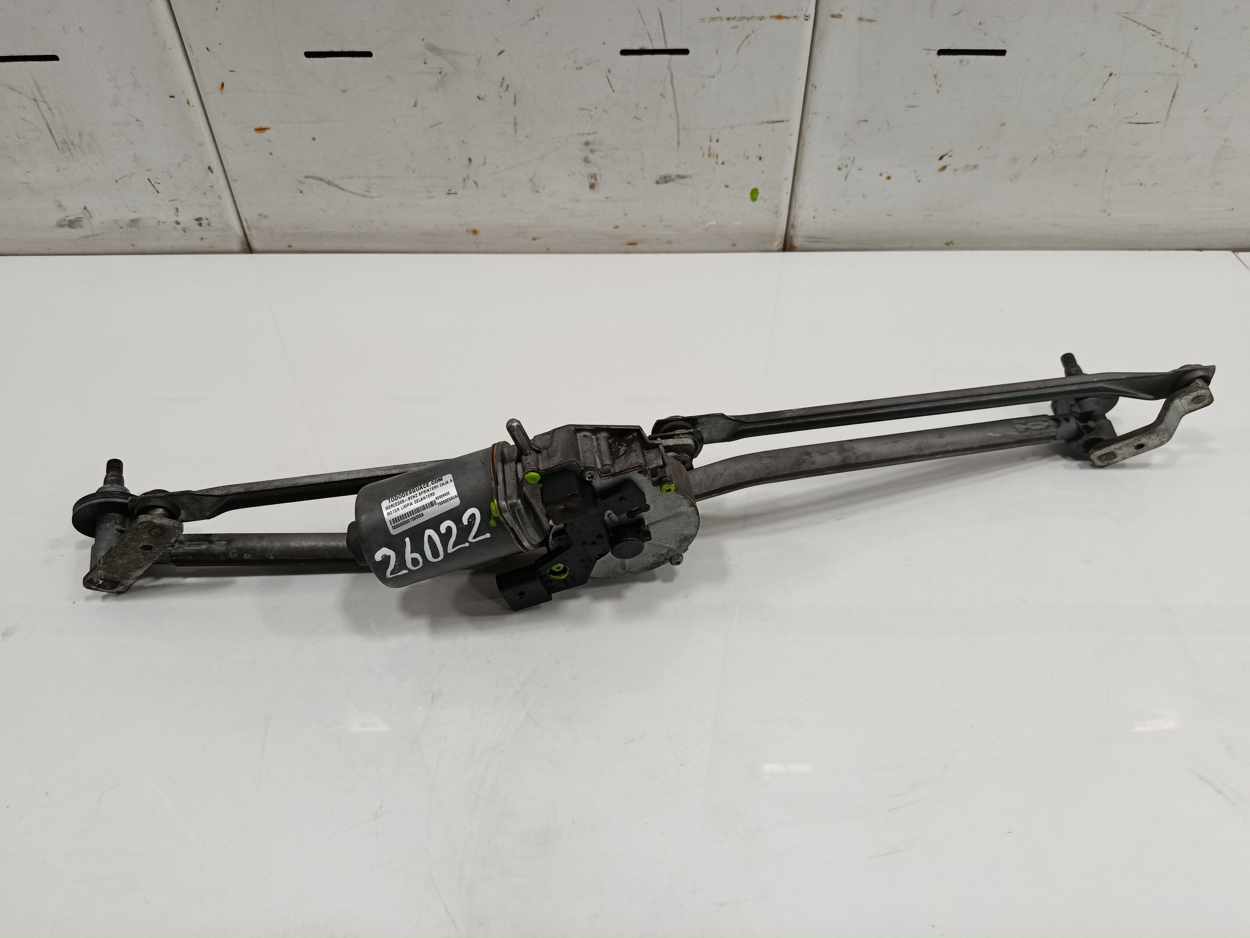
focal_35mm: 24
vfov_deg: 56.8
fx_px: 867
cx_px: 625
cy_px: 469
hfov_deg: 71.6
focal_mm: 5.24
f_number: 1.7
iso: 863
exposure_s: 1/100
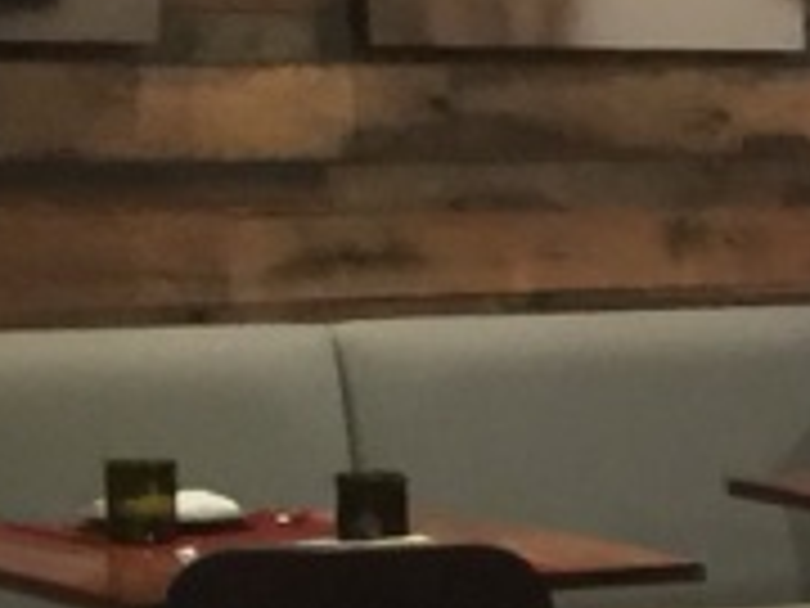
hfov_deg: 8.7
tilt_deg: -8.4
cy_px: 660
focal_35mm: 194
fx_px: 4540
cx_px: 2304
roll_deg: -1.2
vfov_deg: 7.6
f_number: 2.2
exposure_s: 1/4
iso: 80
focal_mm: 4.15
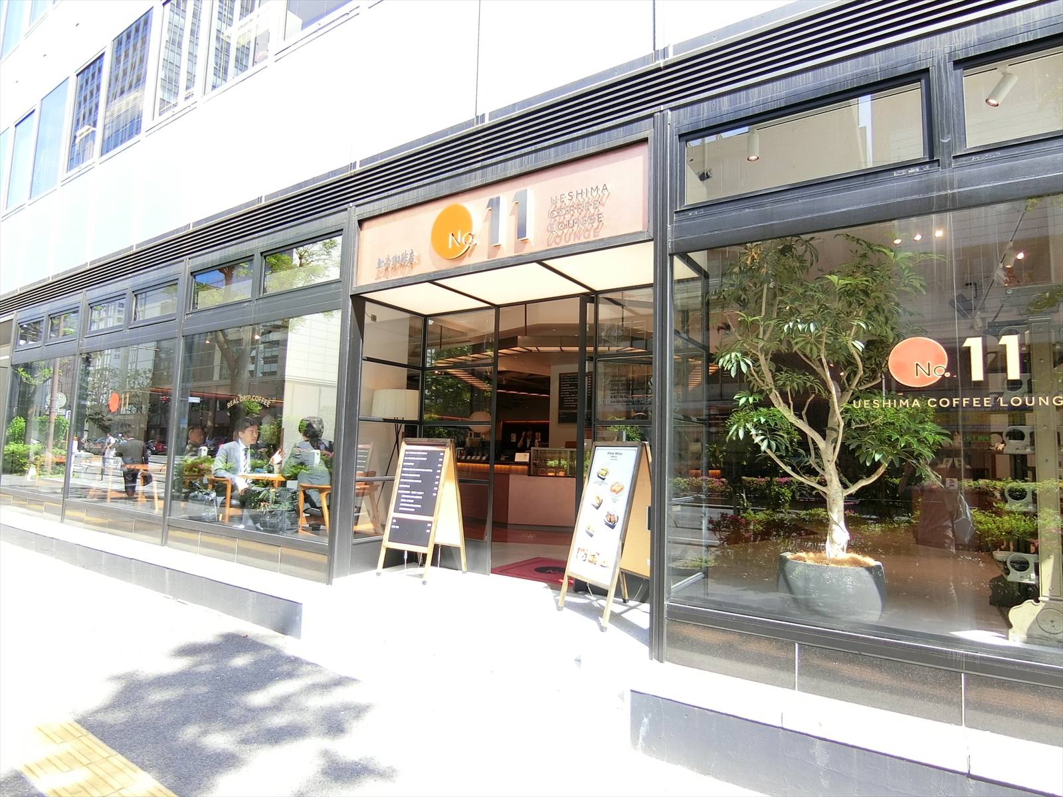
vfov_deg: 68.7
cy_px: 398
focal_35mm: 19
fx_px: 583
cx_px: 532
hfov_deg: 84.7
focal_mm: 4.06
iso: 80
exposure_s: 1/160
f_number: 2.7
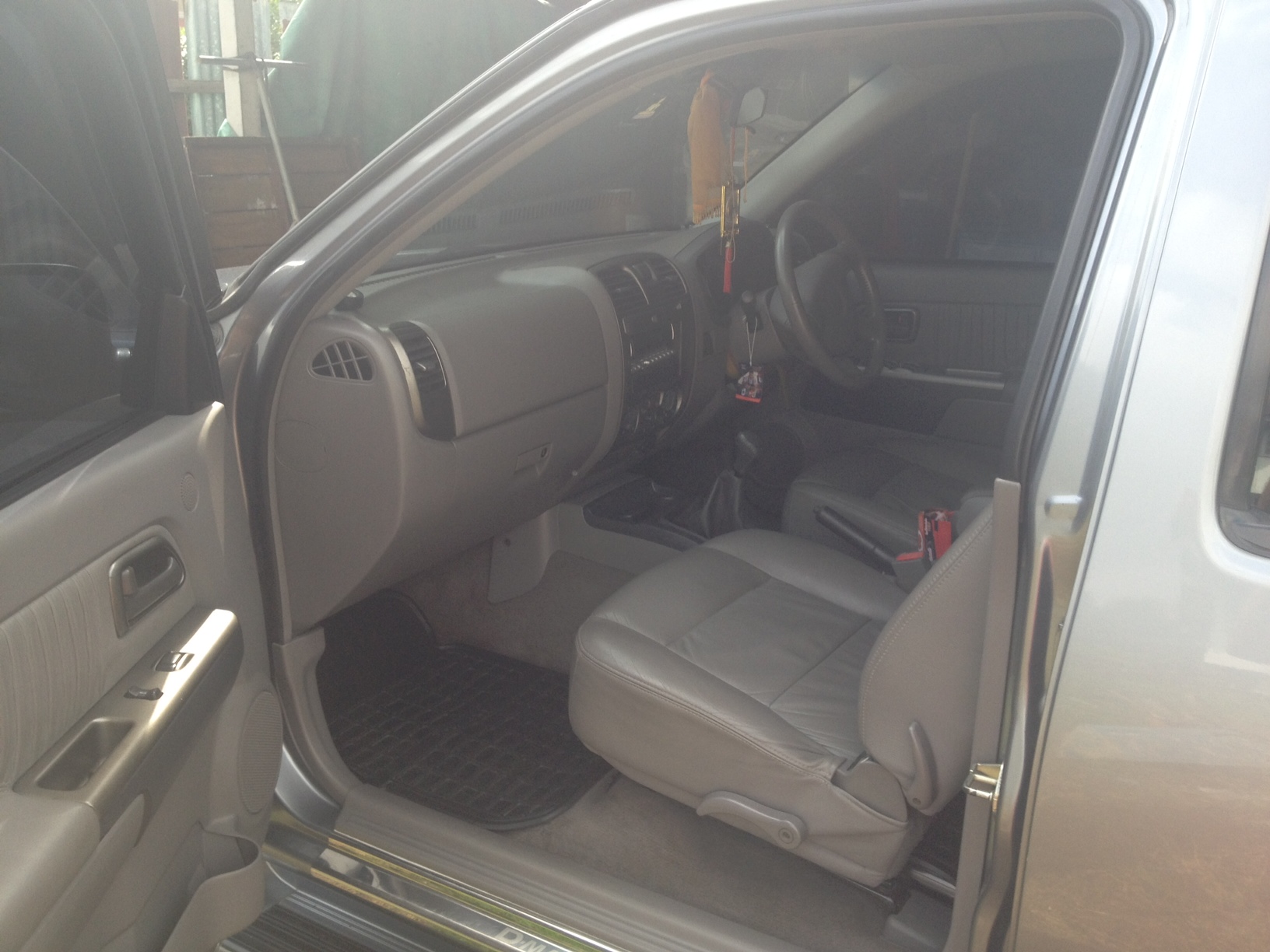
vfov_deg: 40.7
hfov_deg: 52.6
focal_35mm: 35
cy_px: 476
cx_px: 635
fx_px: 1284
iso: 64
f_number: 2.4
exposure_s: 1/226
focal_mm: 4.28
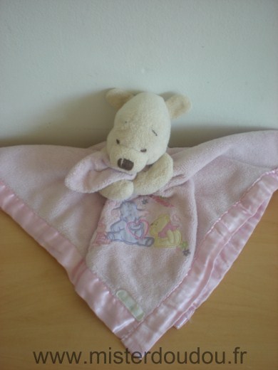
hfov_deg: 37.7
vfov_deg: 49.0
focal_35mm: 38
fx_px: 407
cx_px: 139
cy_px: 185
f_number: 3.1
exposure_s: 1/14.5
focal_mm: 6.3
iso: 64
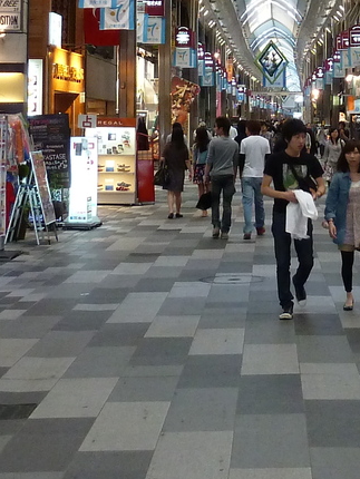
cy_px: 22
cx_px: 308
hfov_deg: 15.8
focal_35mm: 93
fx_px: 1288
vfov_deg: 20.5
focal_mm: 4.1
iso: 200
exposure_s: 1/30
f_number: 3.3
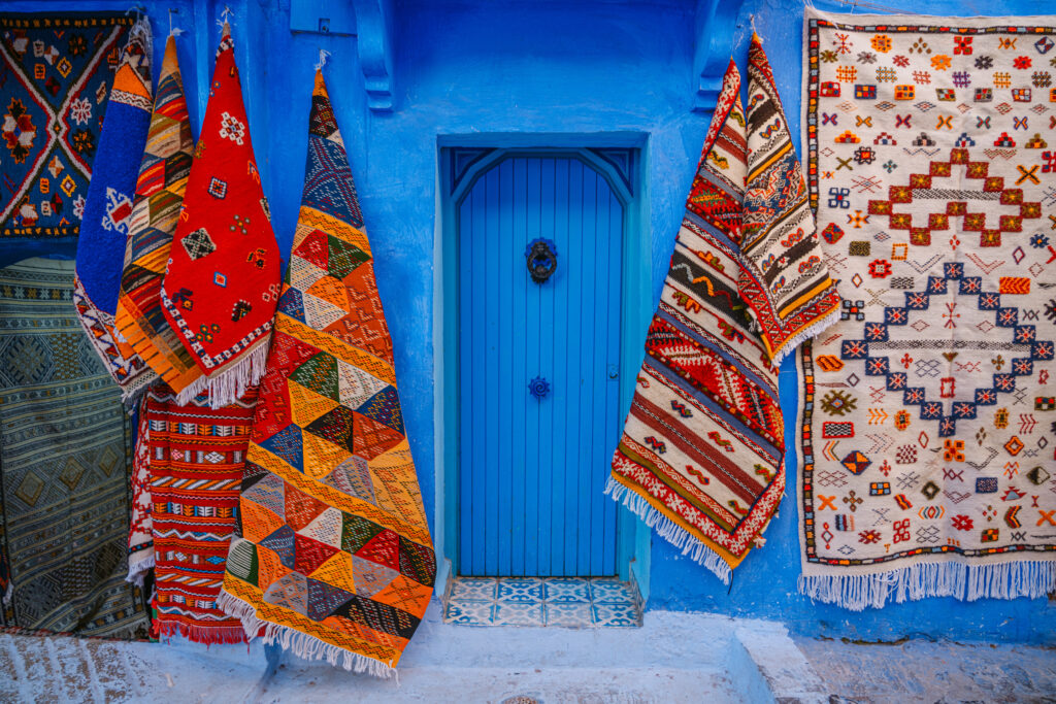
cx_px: 528
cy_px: 352
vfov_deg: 53.1
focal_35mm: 24
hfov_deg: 73.7
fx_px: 704
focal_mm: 24
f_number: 4
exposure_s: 1/160
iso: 200
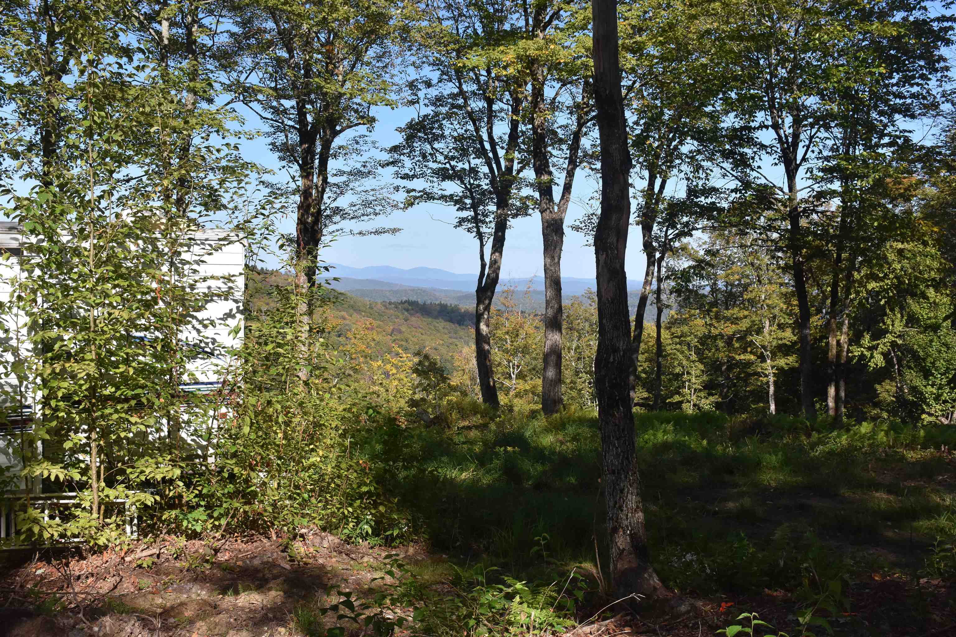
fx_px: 1195
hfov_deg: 43.6
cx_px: 478
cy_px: 318
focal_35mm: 45
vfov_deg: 29.9
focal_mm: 30
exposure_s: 1/500
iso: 720
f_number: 8
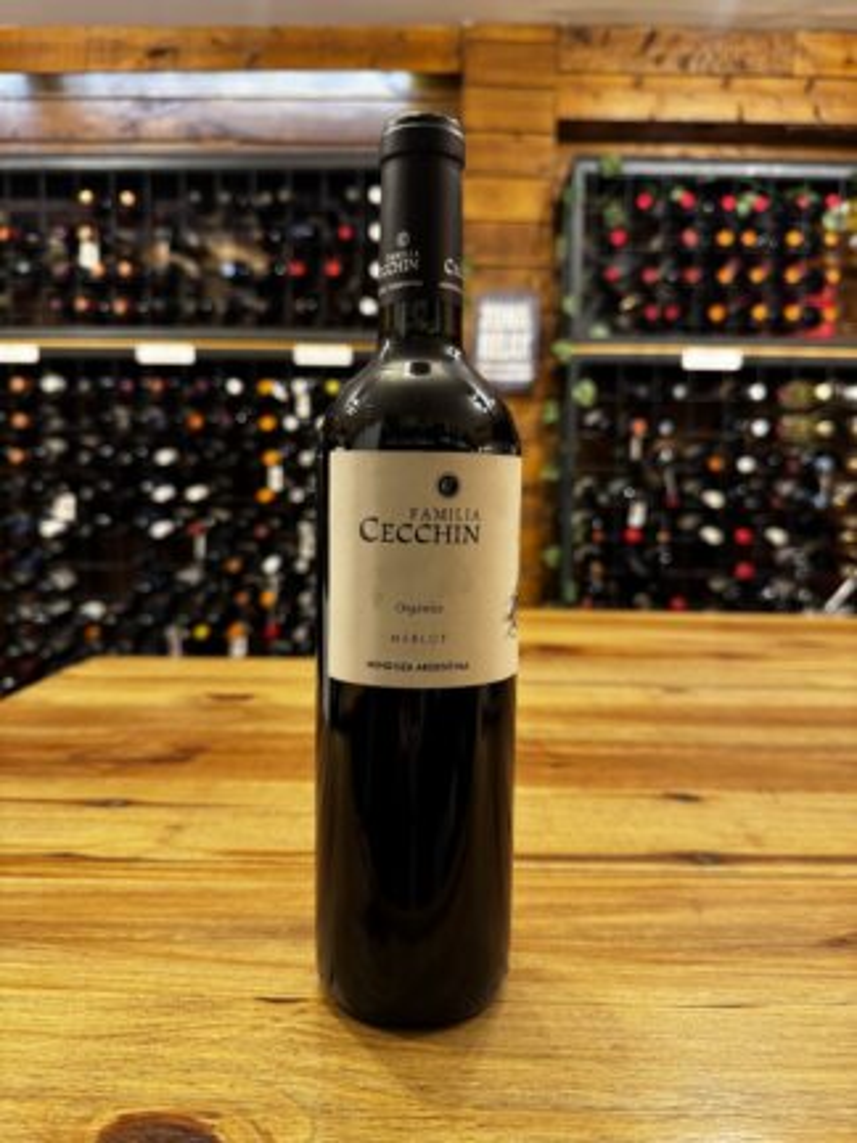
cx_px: 428
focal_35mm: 24
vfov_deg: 71.6
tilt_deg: -5.4
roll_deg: -0.6
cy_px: 572
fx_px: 792
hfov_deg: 56.8
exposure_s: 1/50
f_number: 1.78
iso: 250
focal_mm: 6.76
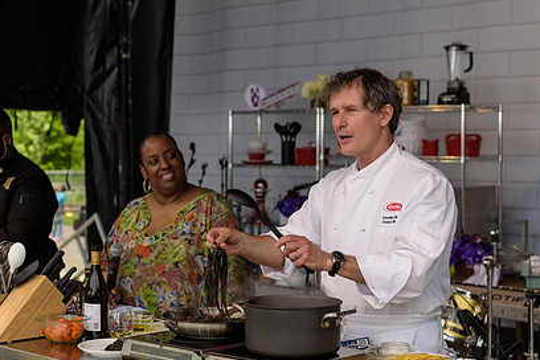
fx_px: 1110
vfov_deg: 18.4
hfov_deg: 27.2
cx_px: 177
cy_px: 193
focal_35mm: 74
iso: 200
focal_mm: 52
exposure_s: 1/1250
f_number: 3.2
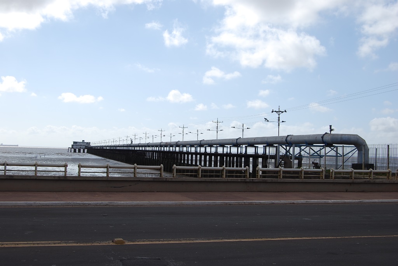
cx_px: 199
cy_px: 133
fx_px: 498
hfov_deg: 43.6
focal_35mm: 45
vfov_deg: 29.9
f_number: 9
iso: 100
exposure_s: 1/320
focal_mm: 30
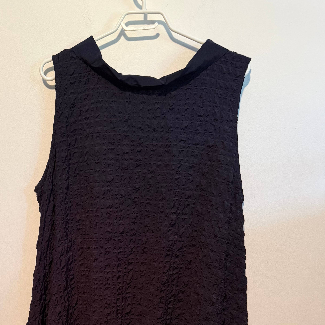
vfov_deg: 39.9
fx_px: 414
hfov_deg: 42.2
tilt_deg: -16.0
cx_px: 104
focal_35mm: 39
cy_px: 288
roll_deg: -0.8
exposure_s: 1/60
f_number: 1.78
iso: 400
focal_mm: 6.76
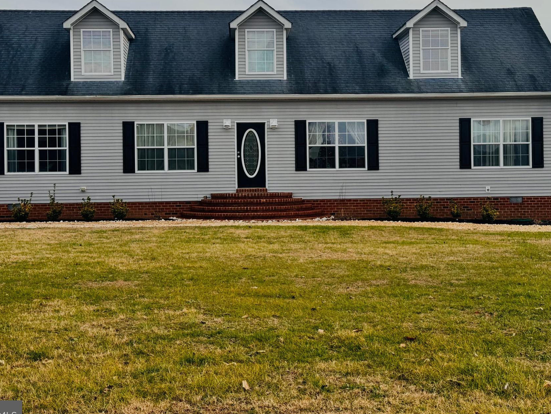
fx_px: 939
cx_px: 278
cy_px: 173
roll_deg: +0.5
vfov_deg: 24.8
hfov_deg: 32.7
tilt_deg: -1.1
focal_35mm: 59
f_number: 1.78
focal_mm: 6.76
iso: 64
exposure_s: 1/1458
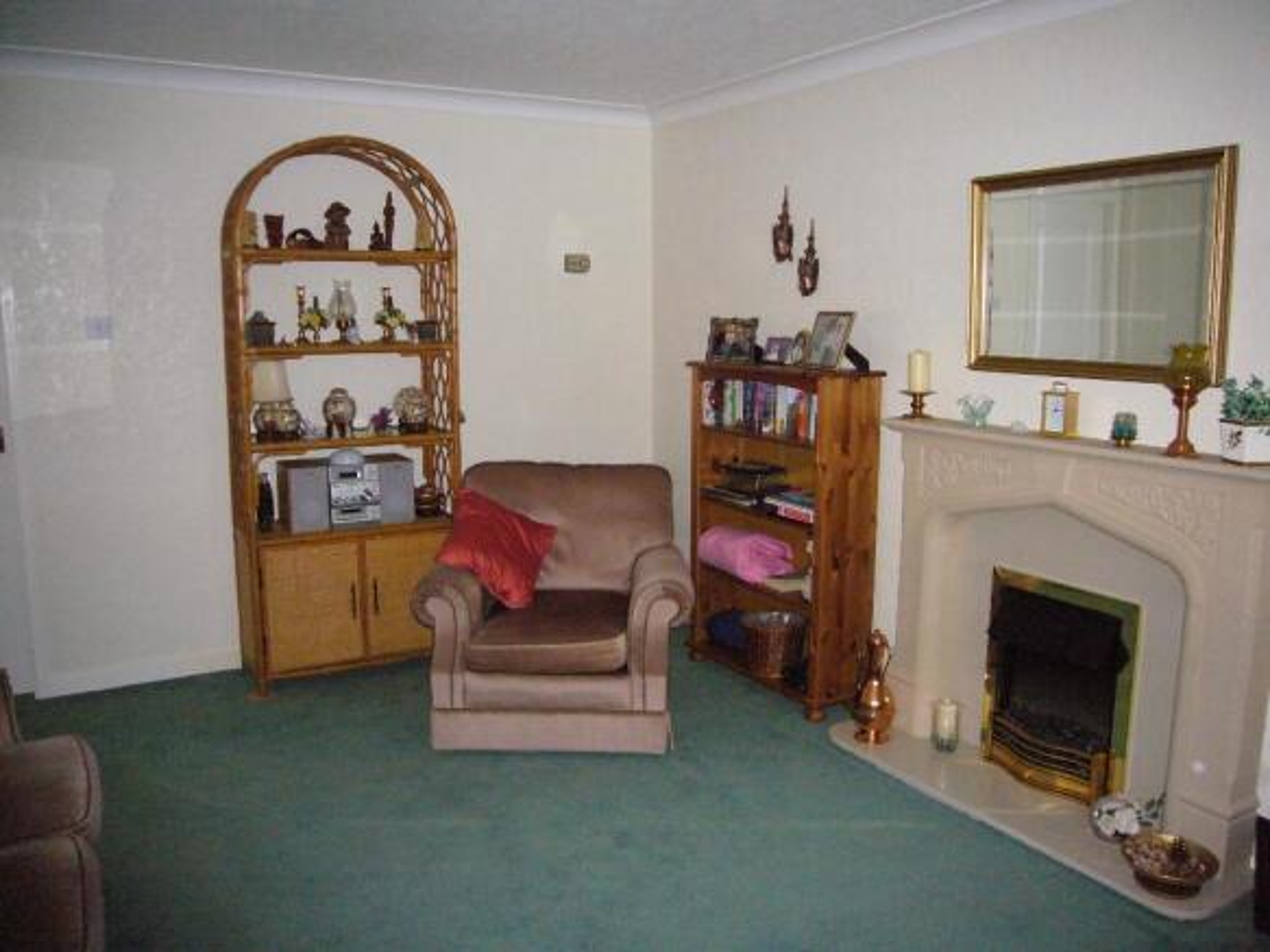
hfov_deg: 63.5
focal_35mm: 28
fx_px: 1027
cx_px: 635
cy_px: 476
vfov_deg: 49.7
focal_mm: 4.6
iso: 400
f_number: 2.8
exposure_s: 1/30
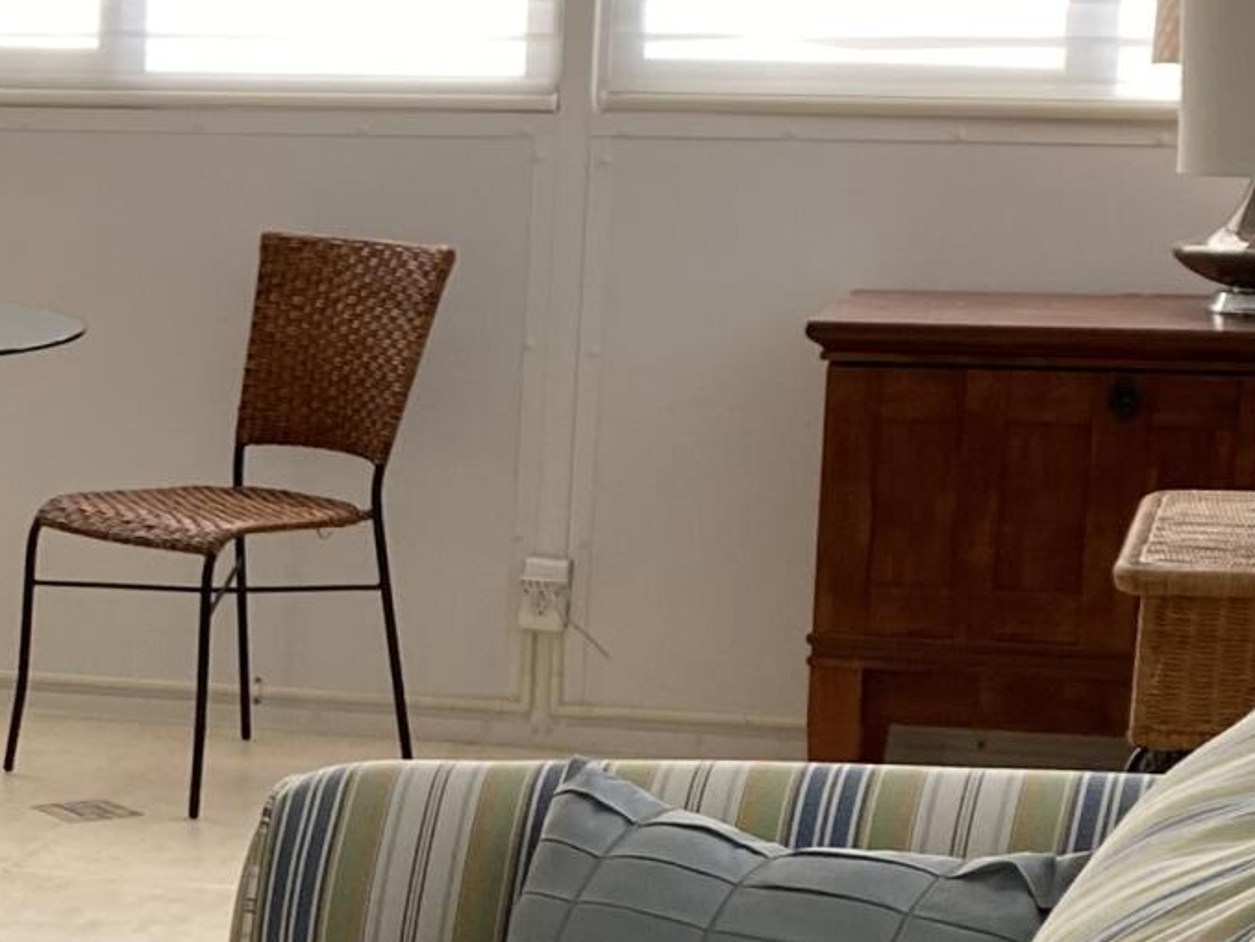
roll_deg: -1.1
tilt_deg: -14.2
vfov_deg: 12.7
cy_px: 973
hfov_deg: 16.6
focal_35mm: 115
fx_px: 4171
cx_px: -135
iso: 64
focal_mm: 4.25
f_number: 1.8
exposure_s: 1/121
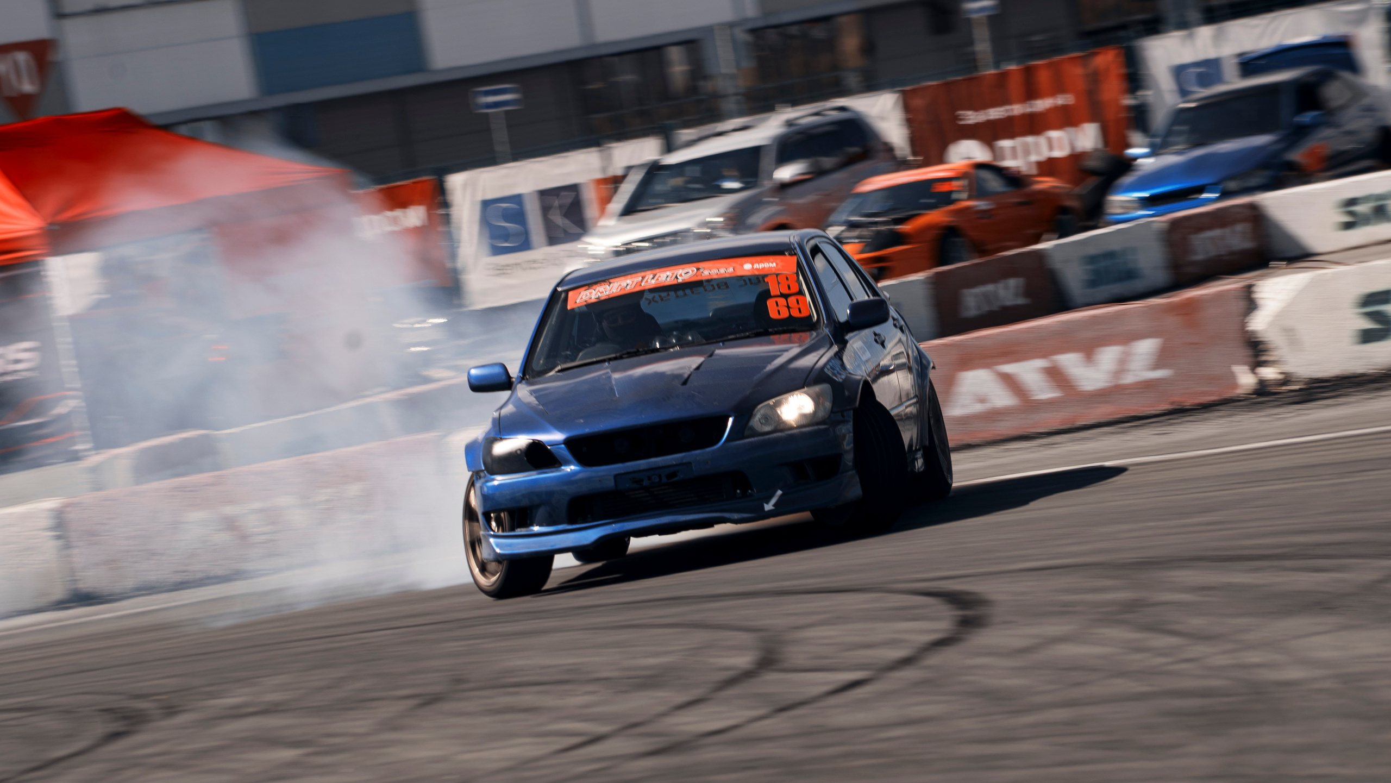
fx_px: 11590
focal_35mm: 314
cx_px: 696
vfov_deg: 3.9
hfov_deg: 6.9
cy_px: 392
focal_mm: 200
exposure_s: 1/125
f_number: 11
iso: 100
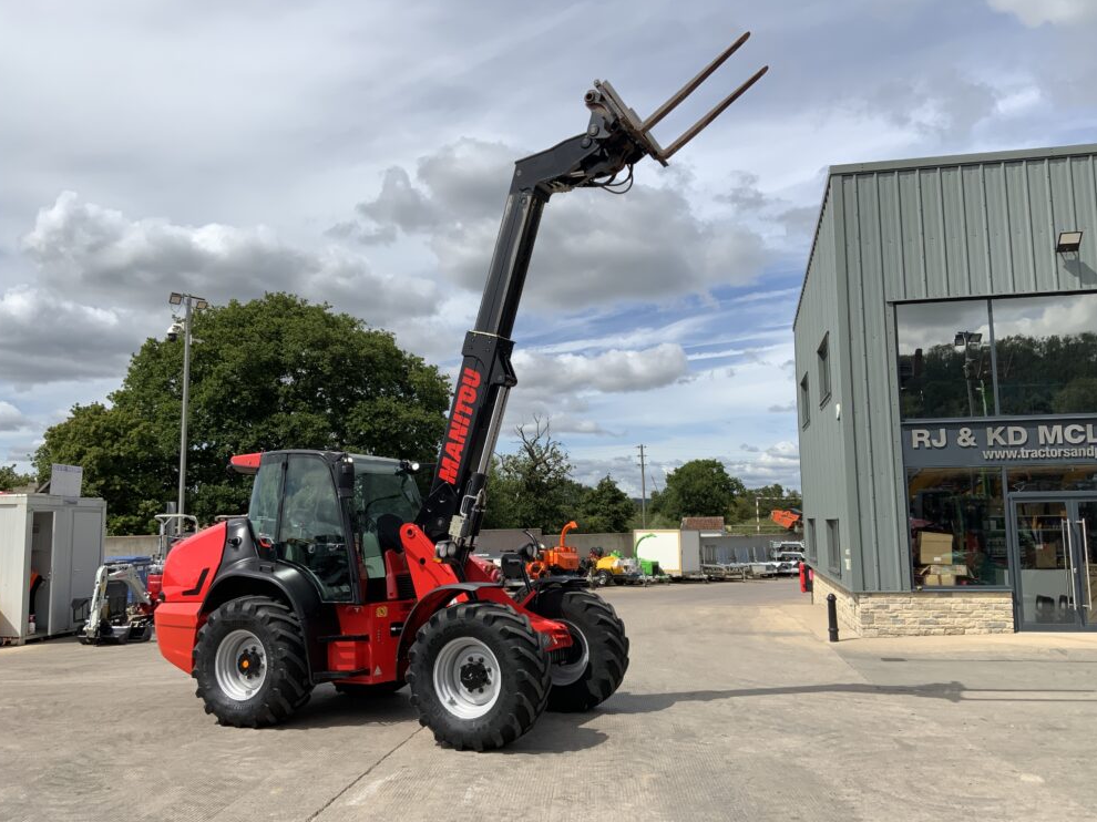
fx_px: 950
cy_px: 414
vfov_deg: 46.8
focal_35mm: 30
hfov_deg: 60.0
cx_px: 535
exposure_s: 1/1279
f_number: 1.8
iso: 16
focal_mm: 3
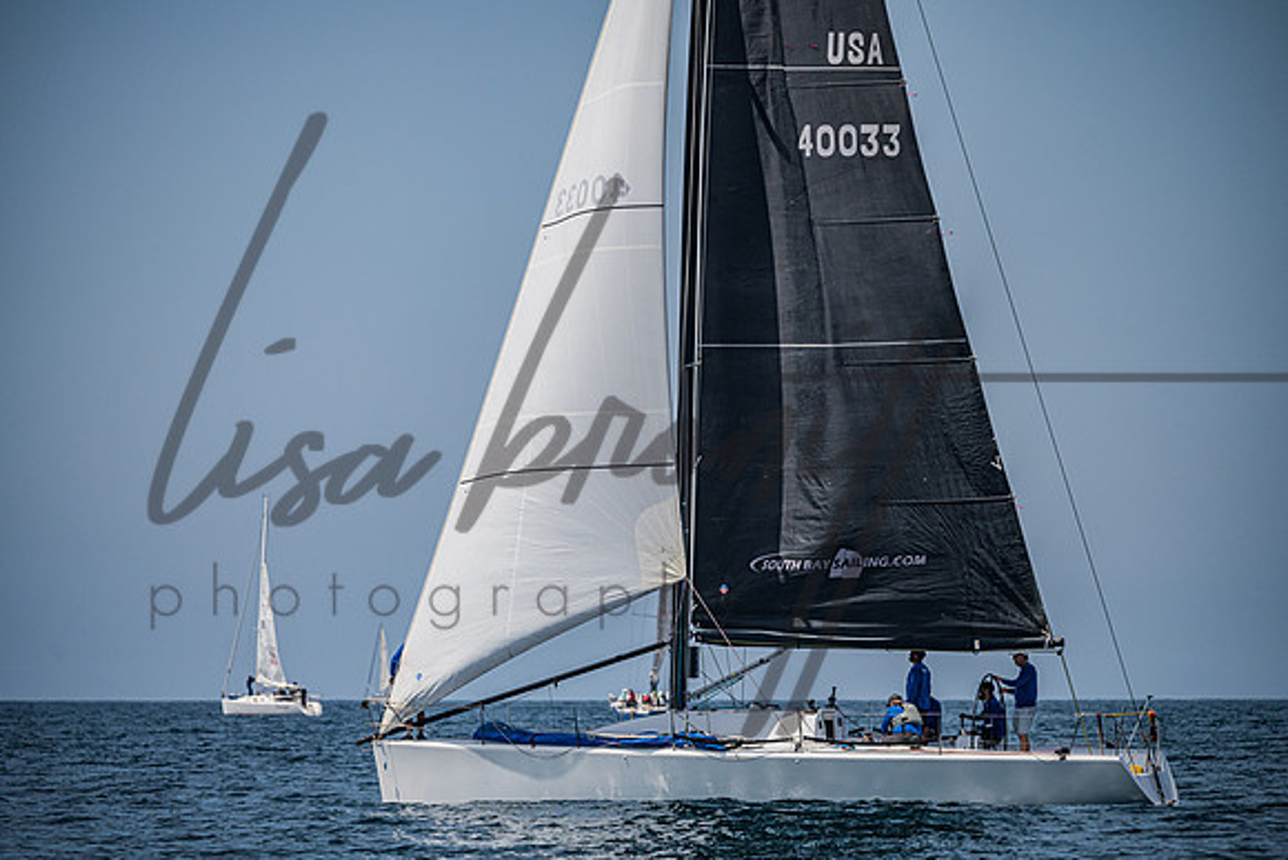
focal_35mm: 269
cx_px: 632
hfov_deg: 7.7
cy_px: 430
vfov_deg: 5.1
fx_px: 9612
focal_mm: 260
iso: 400
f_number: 5
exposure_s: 1/6400
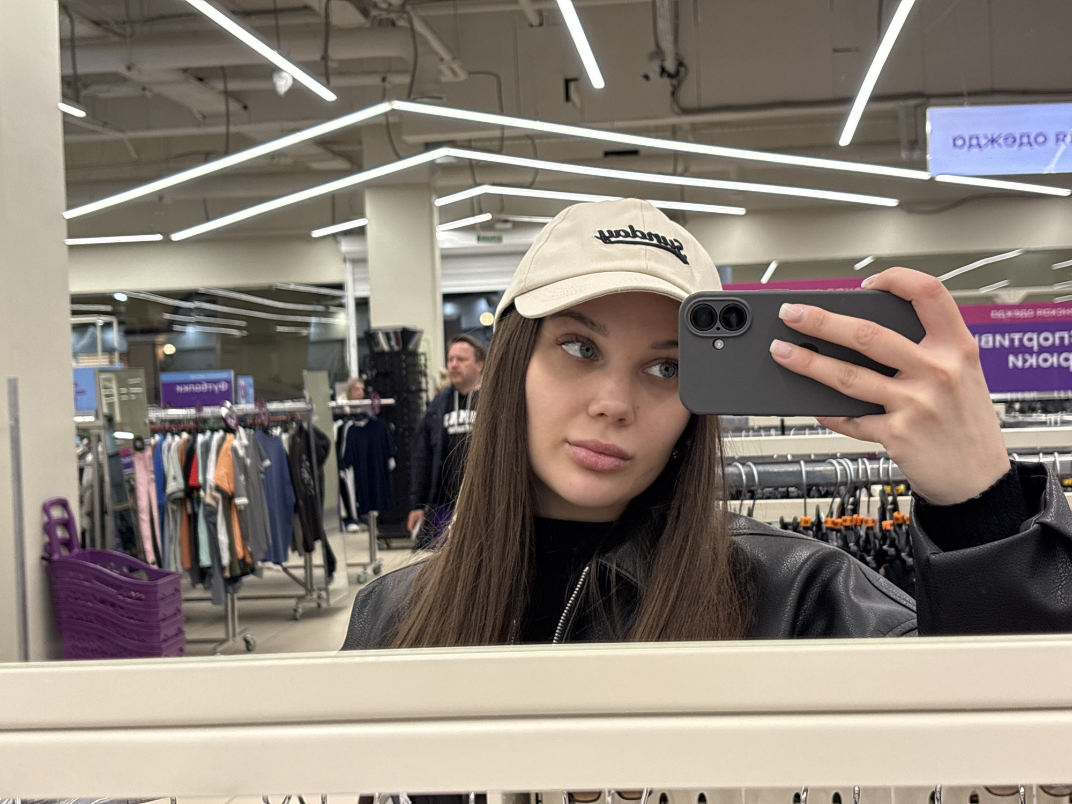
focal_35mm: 52
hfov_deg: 36.8
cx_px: 536
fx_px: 1610
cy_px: 402
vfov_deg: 28.0
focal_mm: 5.96
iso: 64
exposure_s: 1/100
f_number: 1.6
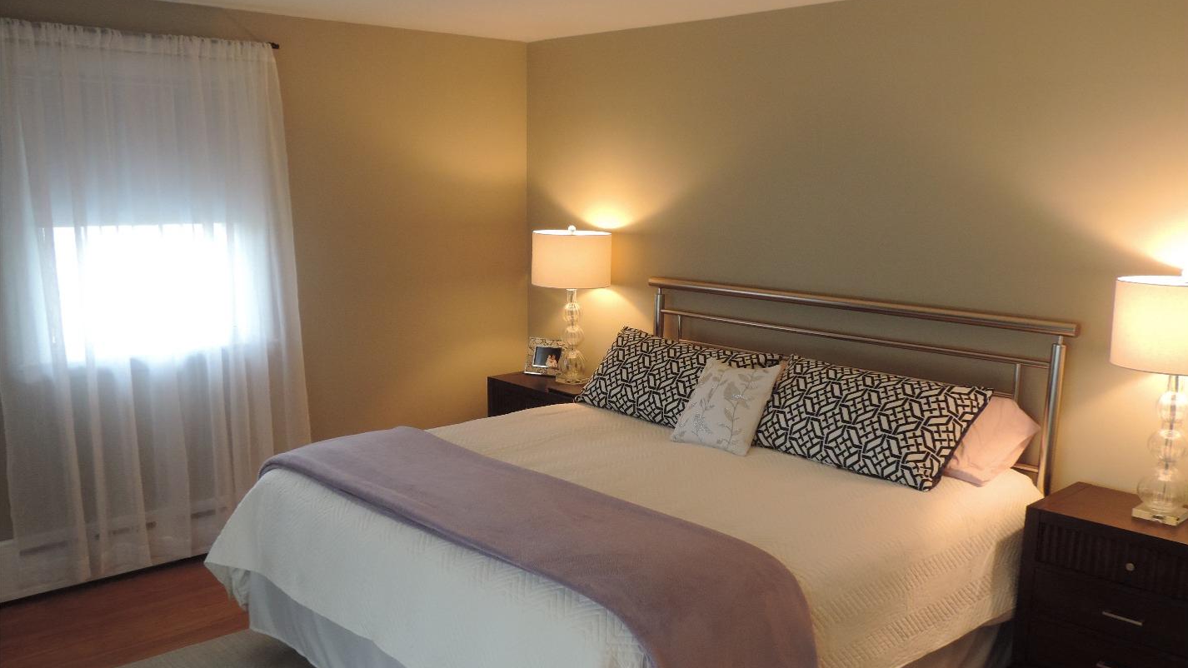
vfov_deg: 35.5
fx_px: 1039
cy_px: 391
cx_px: 598
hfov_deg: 59.5
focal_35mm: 33
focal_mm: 5.3
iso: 400
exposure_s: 1/30
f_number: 3.1
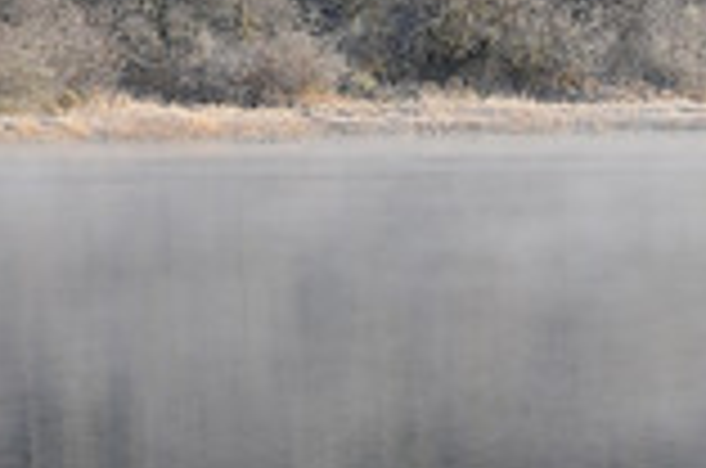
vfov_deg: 3.5
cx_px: 504
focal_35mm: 388
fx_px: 7594
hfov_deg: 5.3
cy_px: 0
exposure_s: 1/320
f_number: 6.3
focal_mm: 70
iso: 200
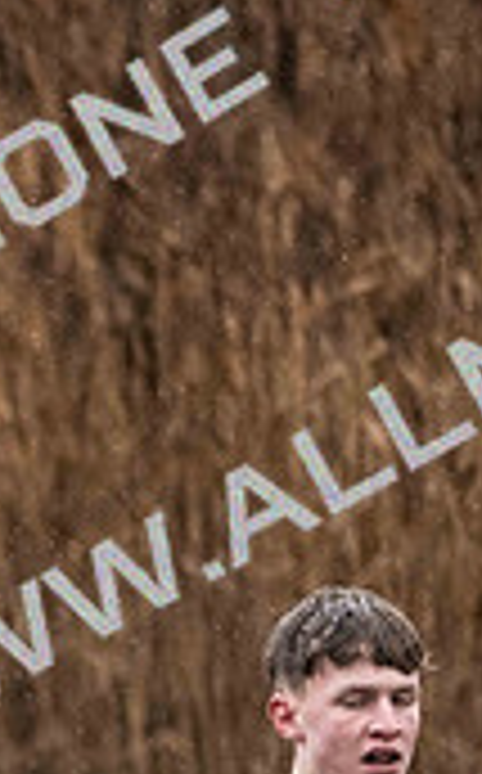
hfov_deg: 0.9
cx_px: -532
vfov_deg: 1.5
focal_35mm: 1378
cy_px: 853
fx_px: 29060
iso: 6400
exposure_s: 1/1600
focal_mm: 400
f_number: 4.5
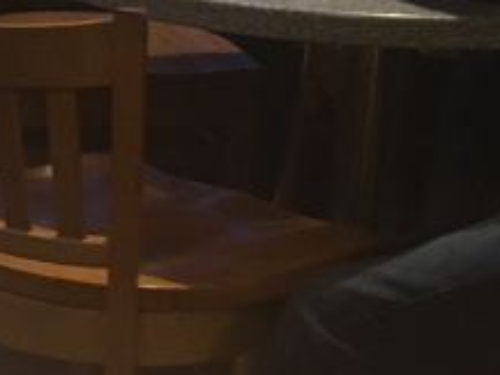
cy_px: 145
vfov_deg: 10.8
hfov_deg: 12.4
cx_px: -562
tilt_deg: -16.4
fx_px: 1980
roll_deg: +2.8
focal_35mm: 137
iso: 125
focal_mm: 4.15
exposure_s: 1/30
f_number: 2.2
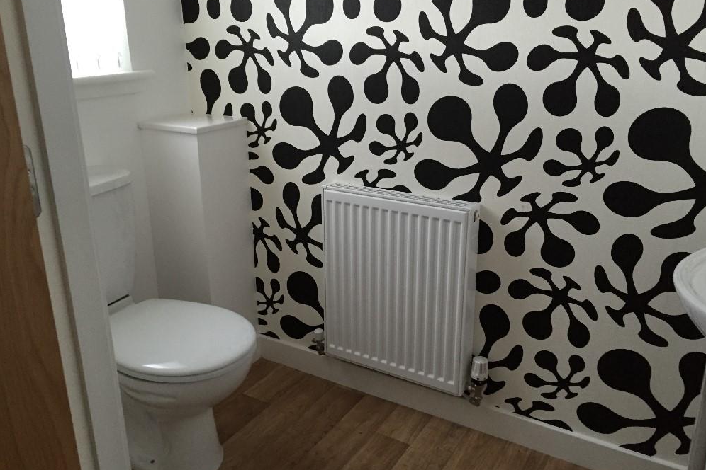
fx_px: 608
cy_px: 227
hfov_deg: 60.3
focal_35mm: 31
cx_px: 362
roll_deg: -0.4
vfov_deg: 42.3
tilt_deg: -16.8
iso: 200
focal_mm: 4.15
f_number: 2.2
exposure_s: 1/30
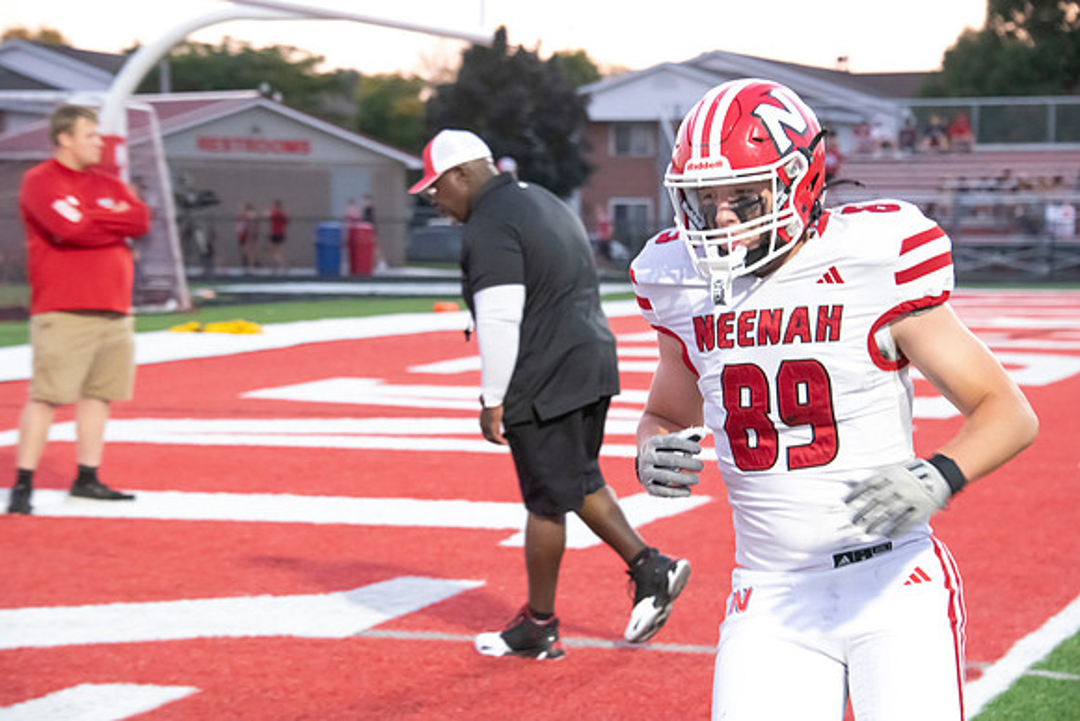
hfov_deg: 16.8
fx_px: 3661
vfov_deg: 11.2
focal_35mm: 122
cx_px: 540
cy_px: 360
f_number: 7.1
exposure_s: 1/250
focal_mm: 122
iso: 10000
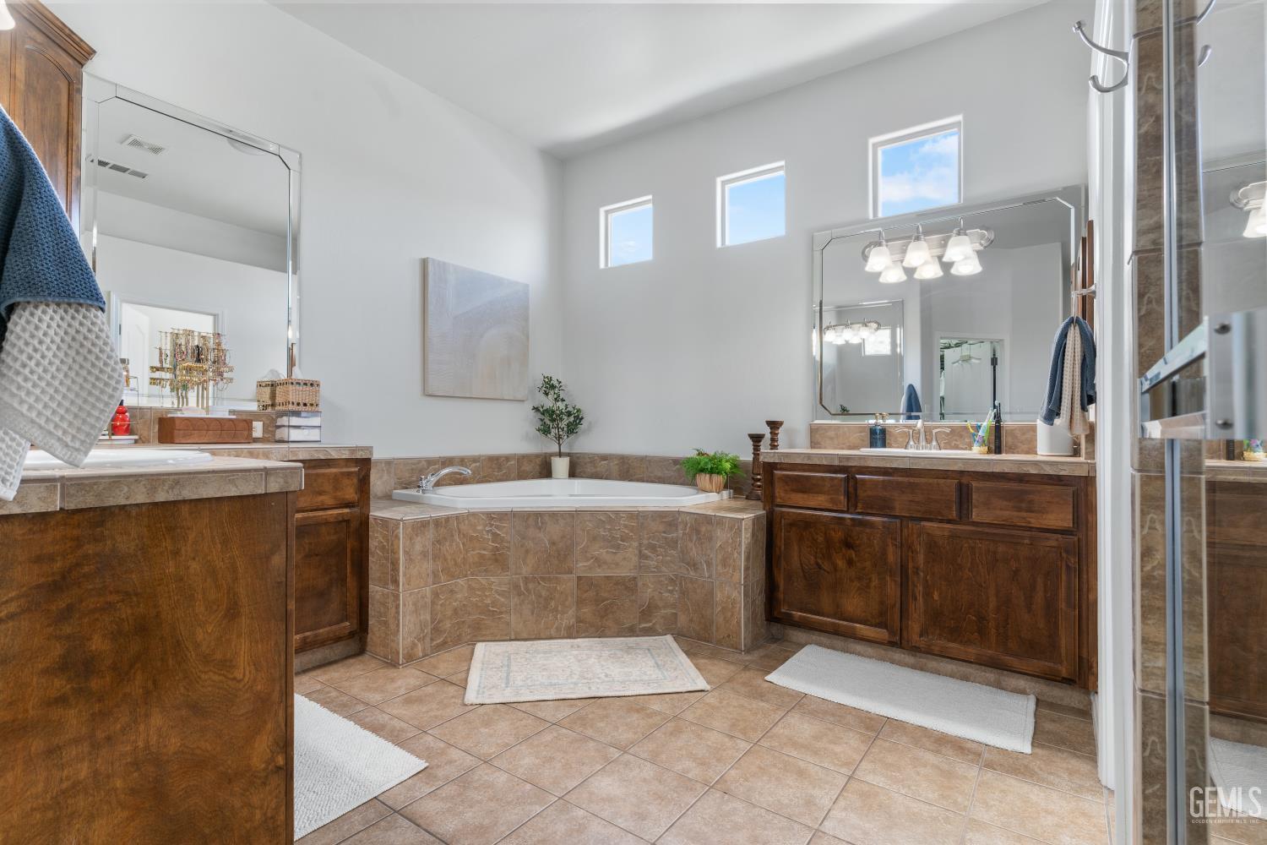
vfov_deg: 70.4
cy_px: 422
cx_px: 634
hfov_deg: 93.3
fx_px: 598
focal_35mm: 17
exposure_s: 1/6
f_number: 7.1
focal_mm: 17
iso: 200
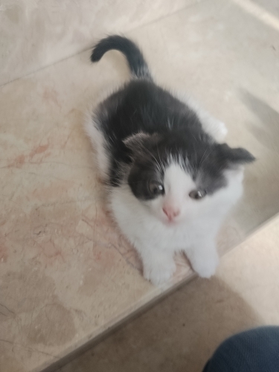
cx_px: 140
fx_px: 312
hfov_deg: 48.2
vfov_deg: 61.7
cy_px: 186
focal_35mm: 29
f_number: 1.8
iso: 100
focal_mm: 4.22
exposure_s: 1/100
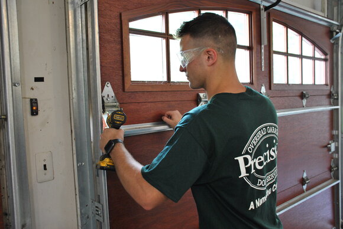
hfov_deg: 57.2
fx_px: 315
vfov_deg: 40.1
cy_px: 114
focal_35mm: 33
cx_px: 172
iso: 400
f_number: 3.5
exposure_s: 1/30
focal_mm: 22
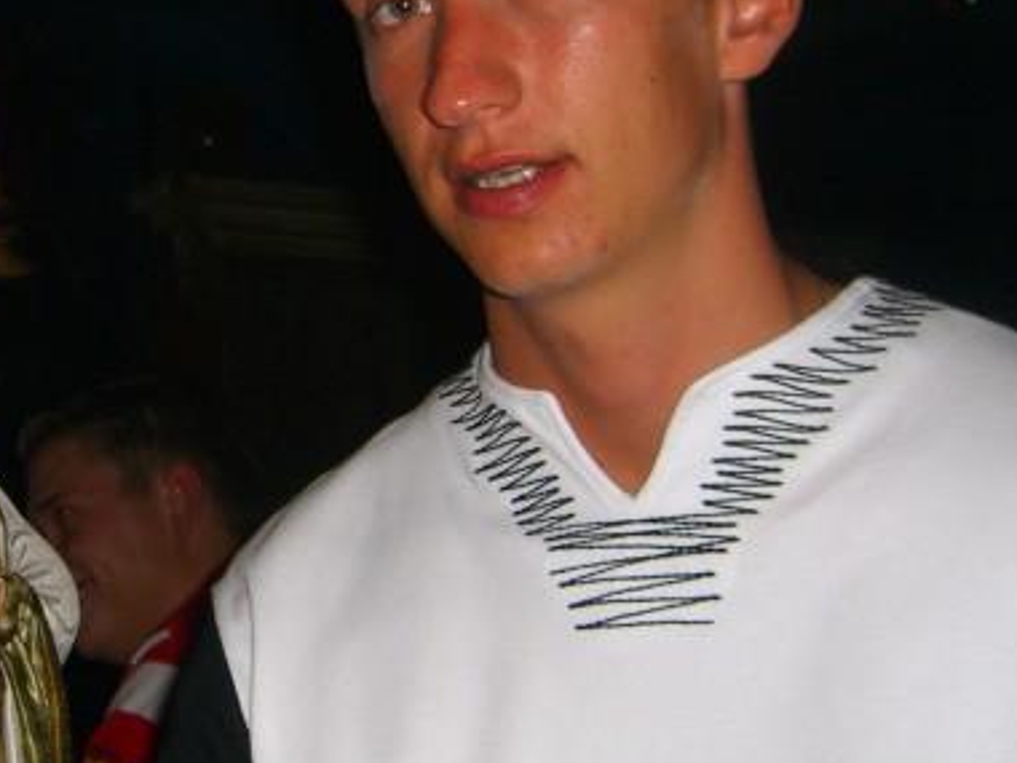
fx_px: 2350
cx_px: 179
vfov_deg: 18.4
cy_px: 353
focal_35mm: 80
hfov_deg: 24.0
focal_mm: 7.9
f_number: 2.8
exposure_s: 1/60
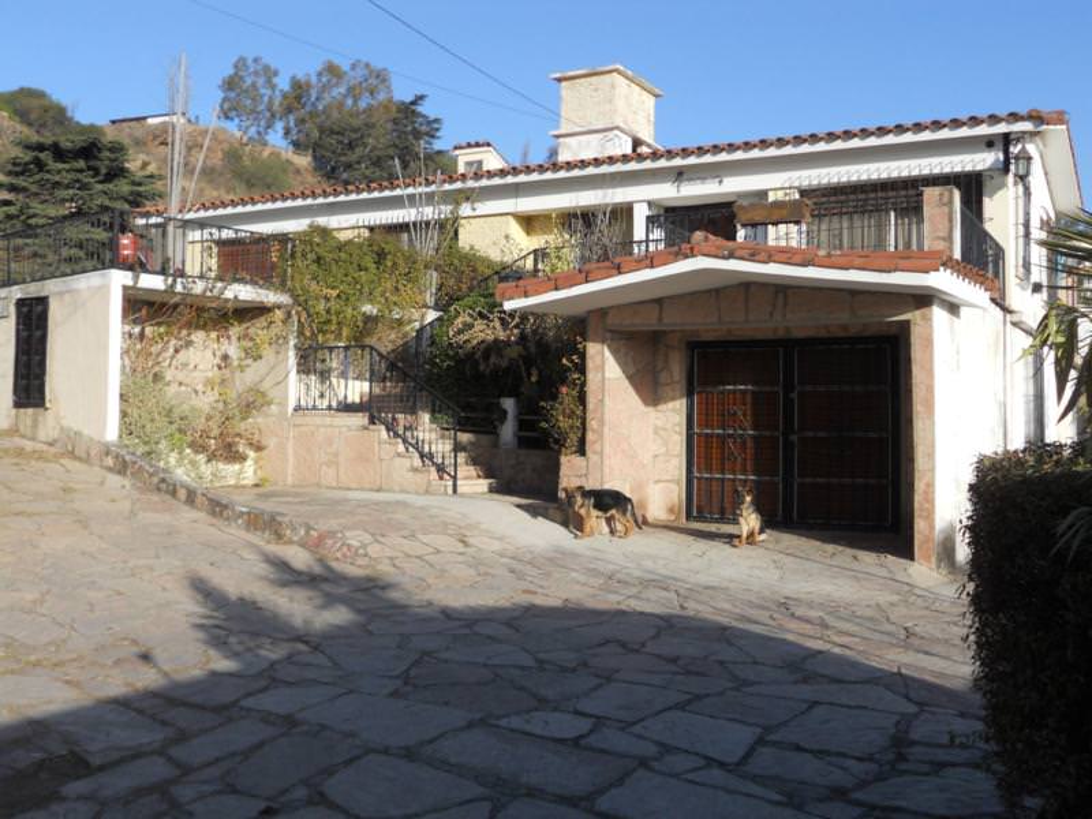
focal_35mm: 38
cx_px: 546
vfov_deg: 37.7
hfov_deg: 49.0
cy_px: 410
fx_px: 1199
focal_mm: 6.9
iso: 80
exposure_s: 1/500
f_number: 3.9
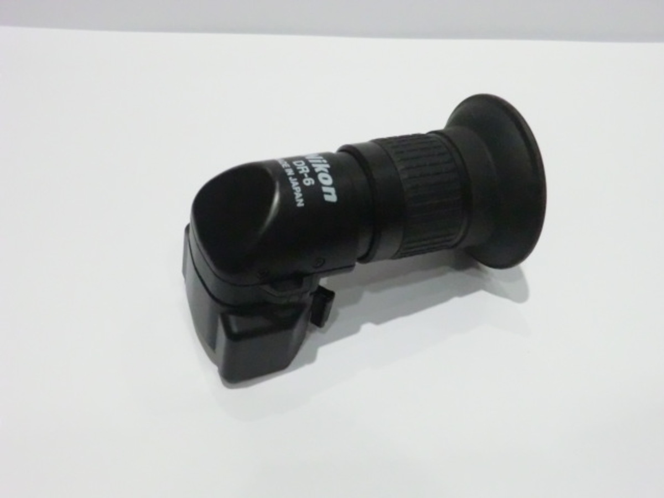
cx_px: 332
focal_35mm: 40
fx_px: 767
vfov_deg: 36.0
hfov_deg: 46.8
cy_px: 249
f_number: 3.8
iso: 1600
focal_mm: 7.1
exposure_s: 1/800
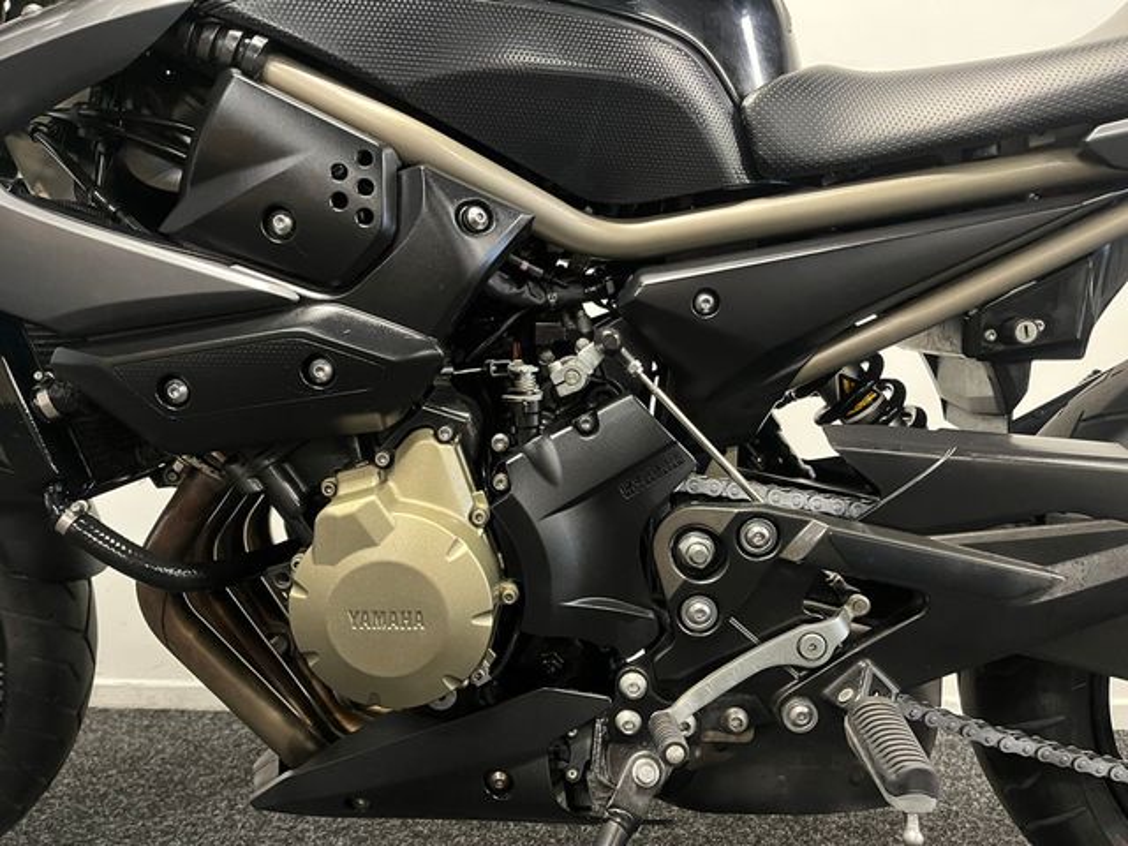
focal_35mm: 26
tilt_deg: -1.2
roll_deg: +0.0
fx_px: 847
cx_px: 564
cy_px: 423
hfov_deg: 67.3
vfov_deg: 53.1
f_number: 1.6
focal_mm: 5.1
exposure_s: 1/33
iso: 500
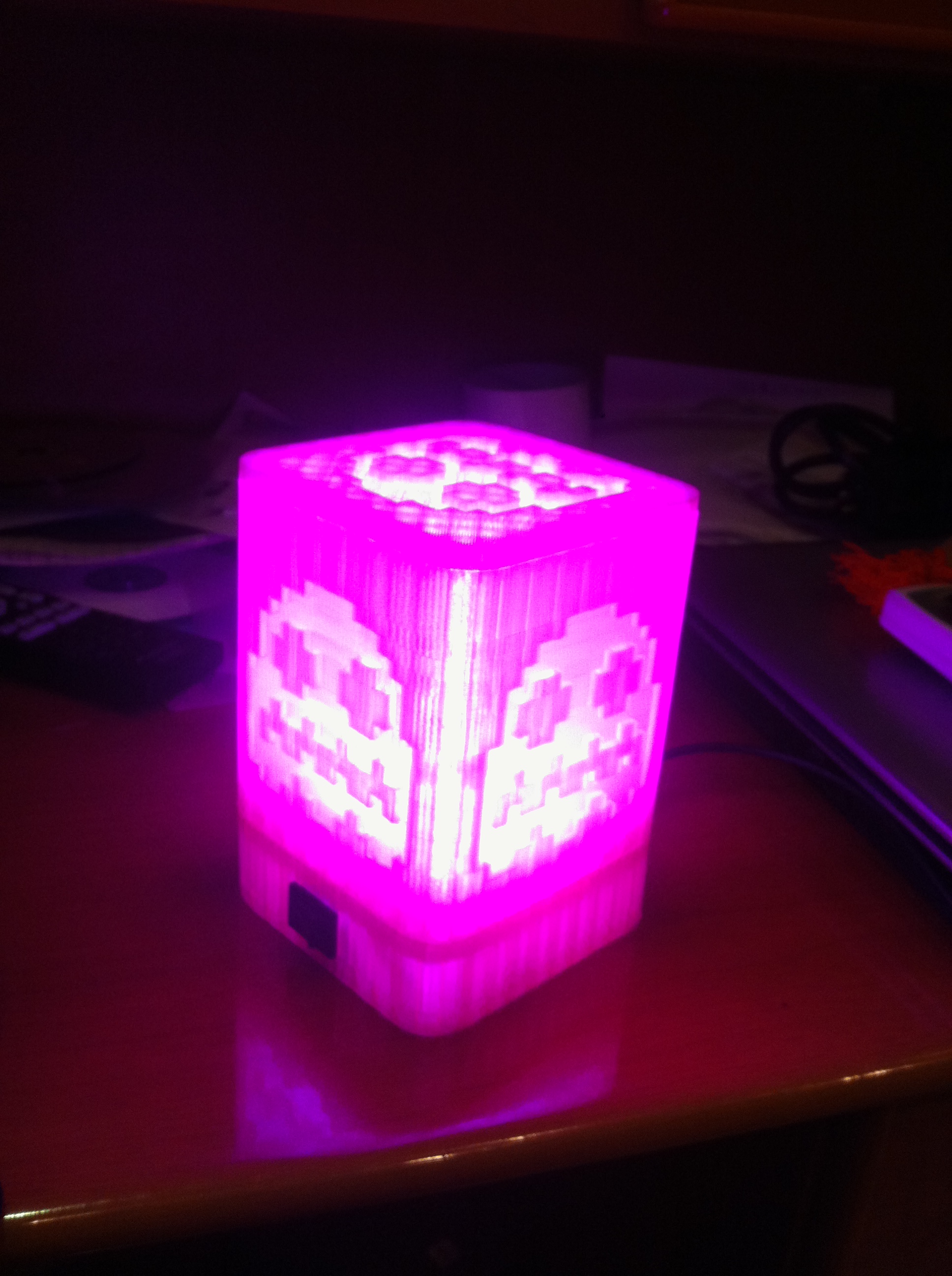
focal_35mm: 35
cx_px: 476
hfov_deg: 40.6
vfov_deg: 52.7
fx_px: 1287
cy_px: 638
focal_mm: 3.85
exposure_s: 1/15
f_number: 2.8
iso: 160
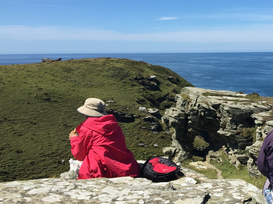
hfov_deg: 38.8
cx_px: 220
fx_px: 371
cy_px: 101
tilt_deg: -7.7
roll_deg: -0.2
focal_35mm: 47
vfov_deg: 30.9
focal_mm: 4.15
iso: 32
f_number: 2.2
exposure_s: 1/1980
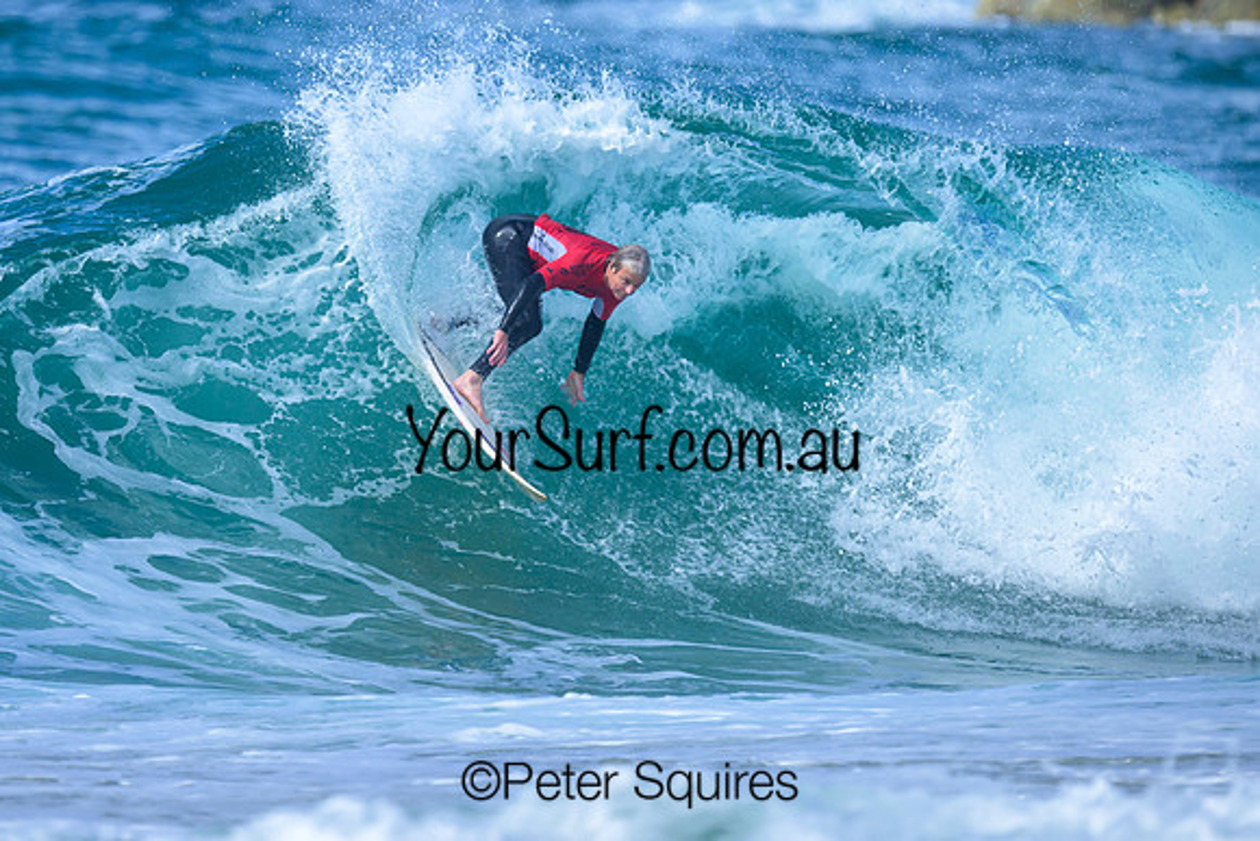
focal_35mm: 1100
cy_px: 285
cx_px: 505
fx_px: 38501
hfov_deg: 1.9
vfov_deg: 1.3
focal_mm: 800
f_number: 6.3
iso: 360
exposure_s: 1/2000
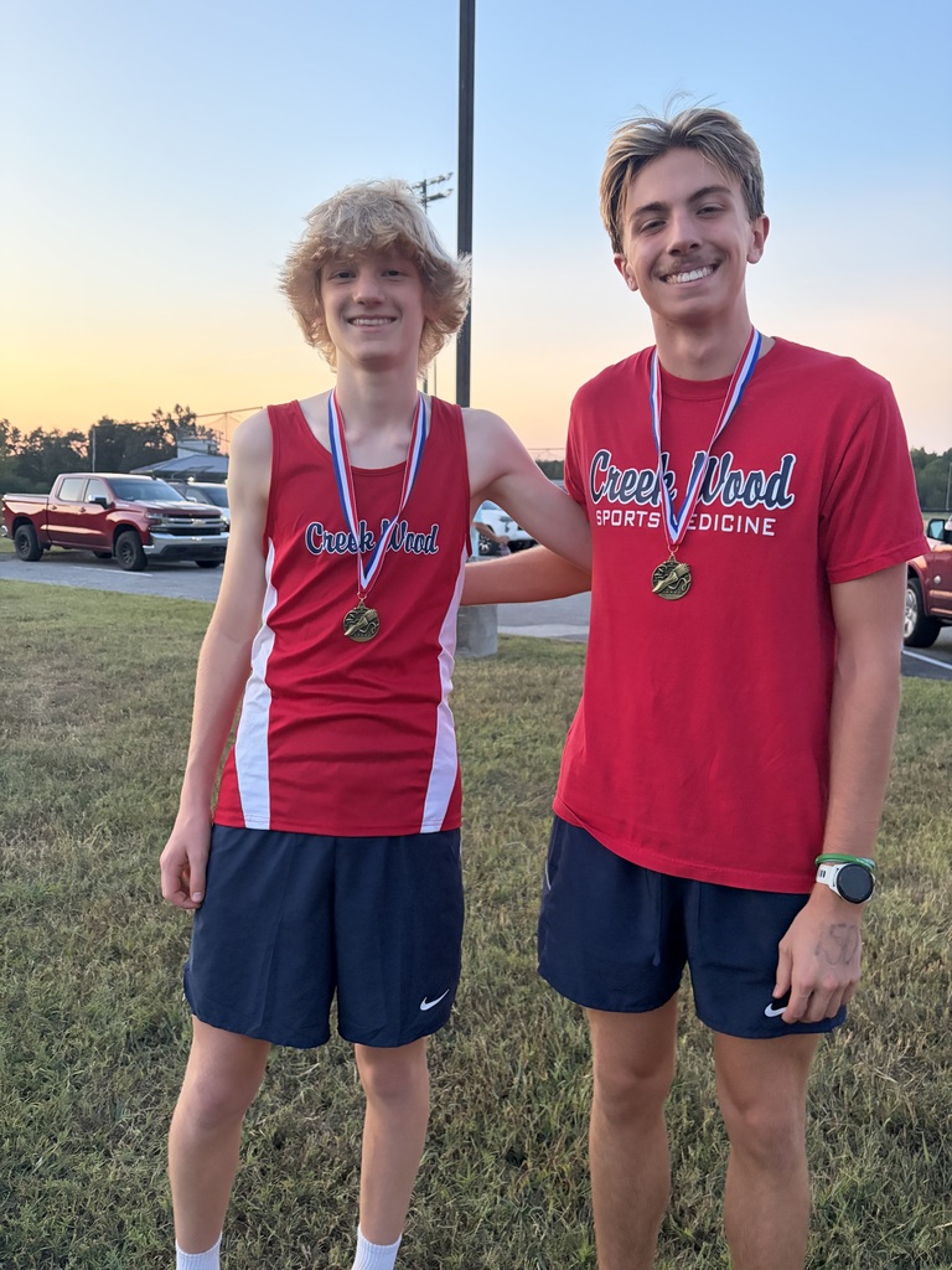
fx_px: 953
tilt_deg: -7.5
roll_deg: -1.9
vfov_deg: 67.3
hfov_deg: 53.1
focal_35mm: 26
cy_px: 635
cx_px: 476
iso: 500
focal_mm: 5.96
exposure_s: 1/60
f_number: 1.6
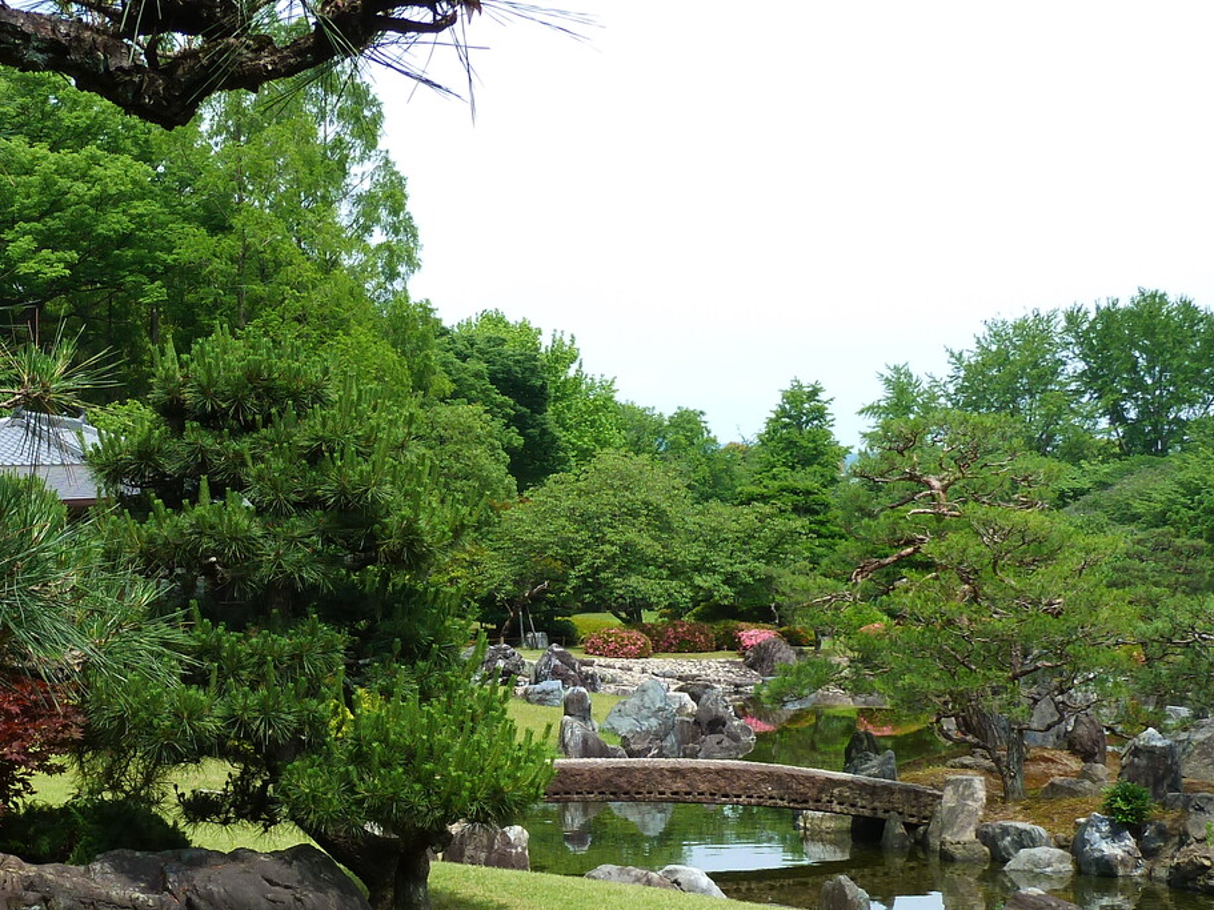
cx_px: 201
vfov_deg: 22.4
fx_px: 2279
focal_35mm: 65
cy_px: 690
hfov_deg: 29.0
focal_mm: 6.1
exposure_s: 1/320
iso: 80
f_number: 4
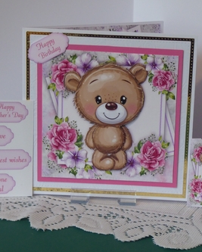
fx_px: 836
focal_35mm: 112
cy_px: 126
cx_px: 110
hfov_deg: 13.8
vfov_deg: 17.1
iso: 400
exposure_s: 1/20
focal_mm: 14.1
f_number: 4.7
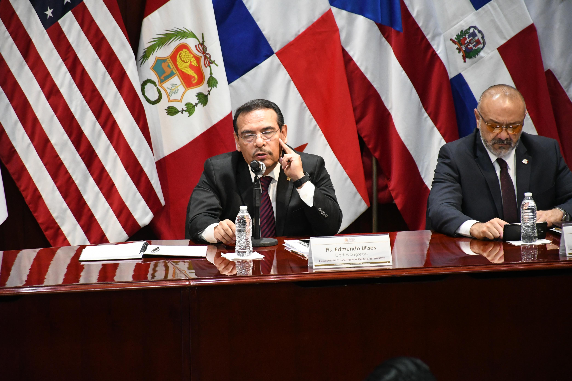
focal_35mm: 210
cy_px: 190
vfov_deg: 6.5
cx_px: 286
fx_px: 3336
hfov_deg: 9.8
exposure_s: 1/100
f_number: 5.6
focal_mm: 140
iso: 5000
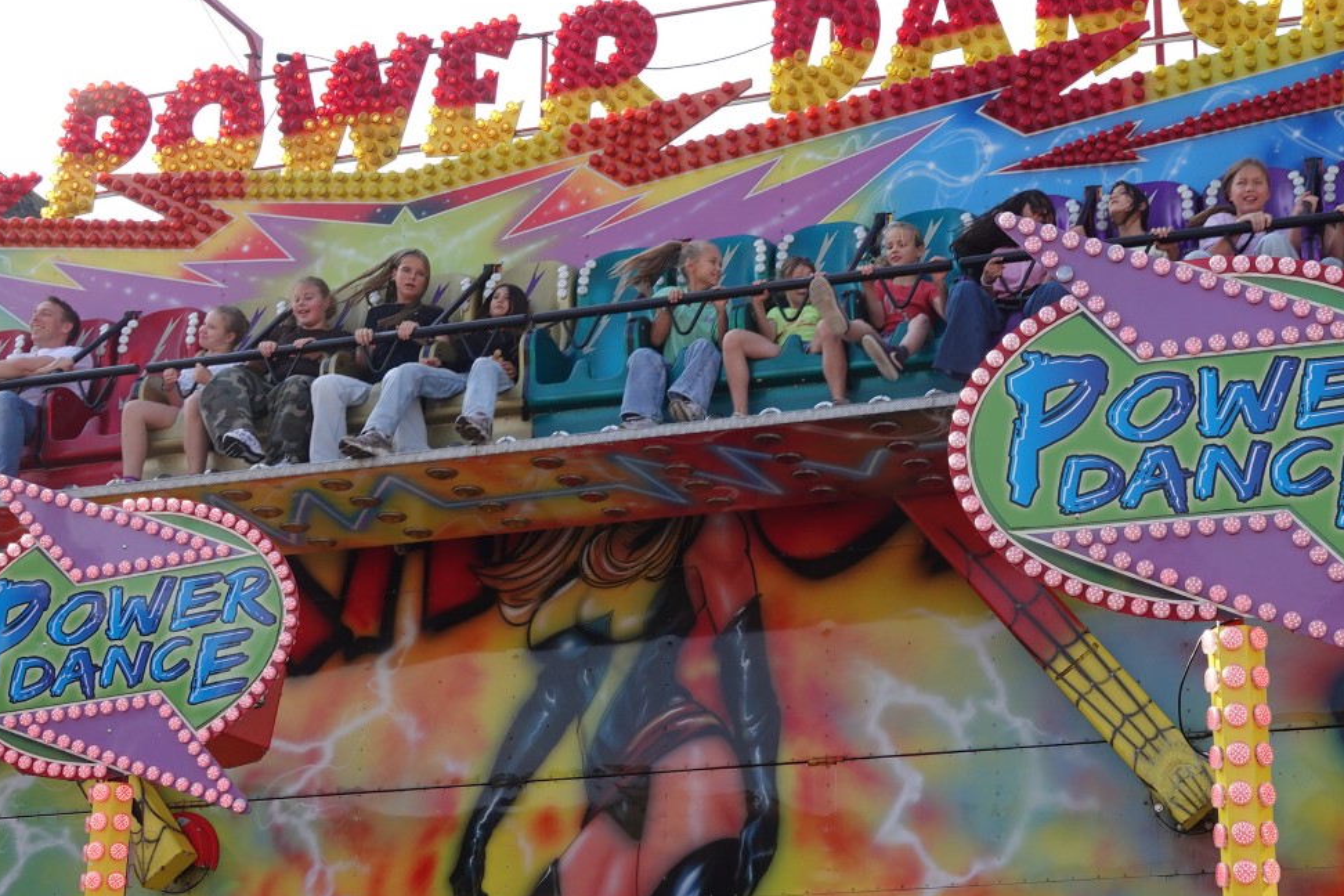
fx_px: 2053
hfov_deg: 35.7
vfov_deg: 24.5
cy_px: 572
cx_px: 939
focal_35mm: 55
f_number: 4
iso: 100
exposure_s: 1/320
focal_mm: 12.04
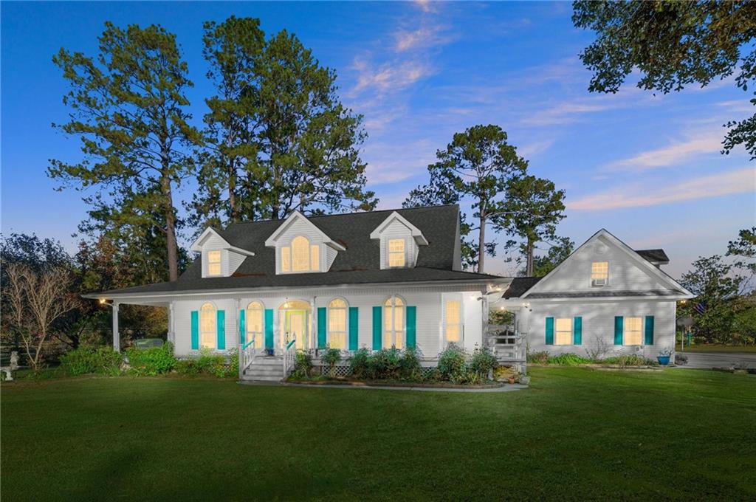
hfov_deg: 88.5
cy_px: 251
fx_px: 388
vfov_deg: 65.8
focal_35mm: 18
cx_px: 378
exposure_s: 1/320
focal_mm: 18.5
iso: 250
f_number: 10
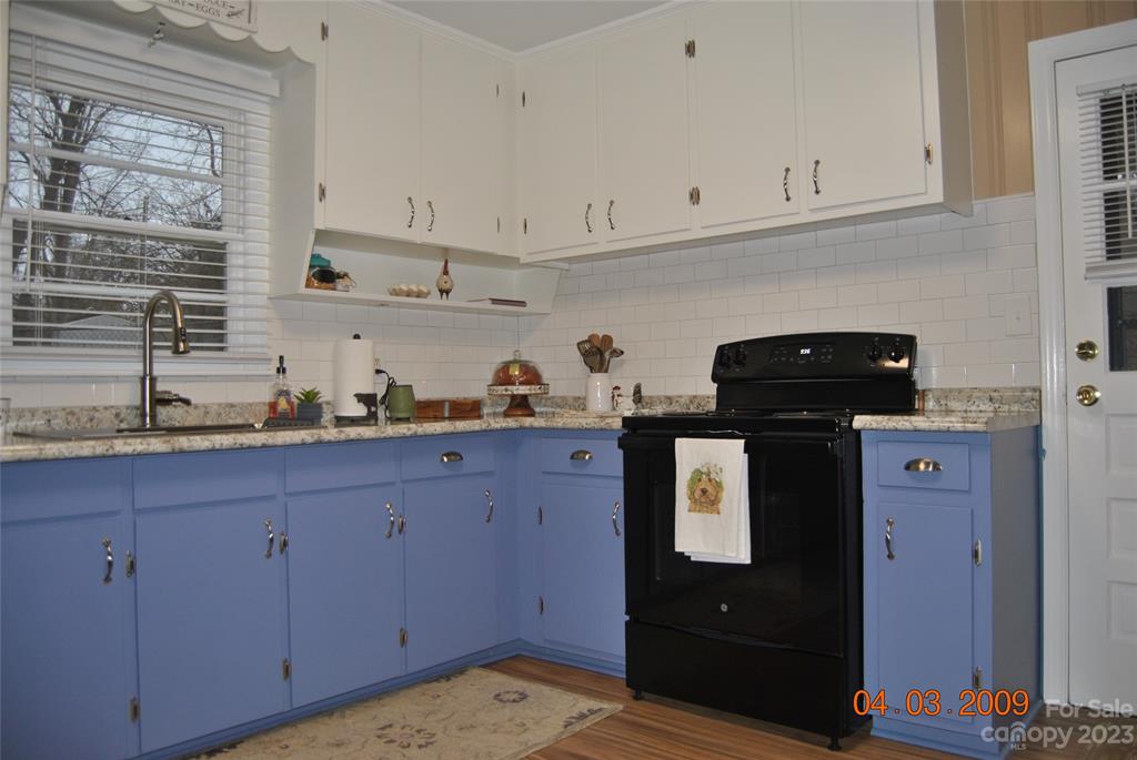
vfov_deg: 48.0
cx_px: 568
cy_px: 380
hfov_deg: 67.3
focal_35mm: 27
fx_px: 854
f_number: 3.5
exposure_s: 1/60
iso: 200
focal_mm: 18
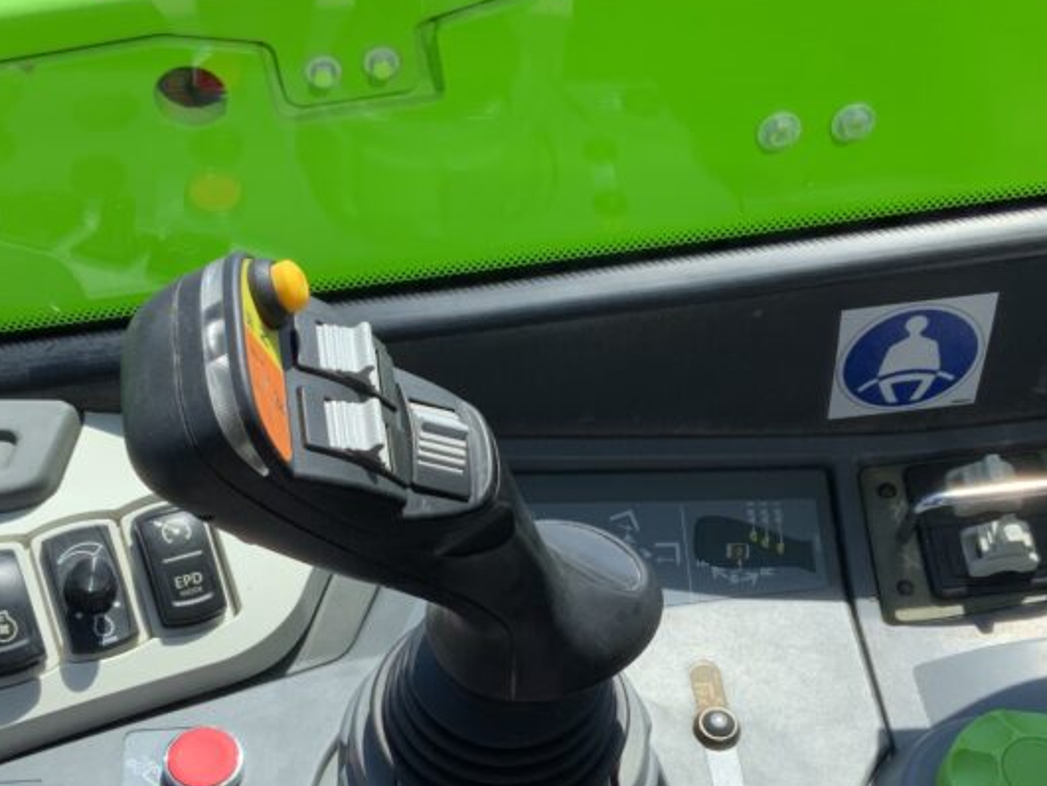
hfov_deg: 34.3
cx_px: 500
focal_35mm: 56
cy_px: 511
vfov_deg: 26.0
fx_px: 1695
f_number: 1.8
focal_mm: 3
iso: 16
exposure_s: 1/348
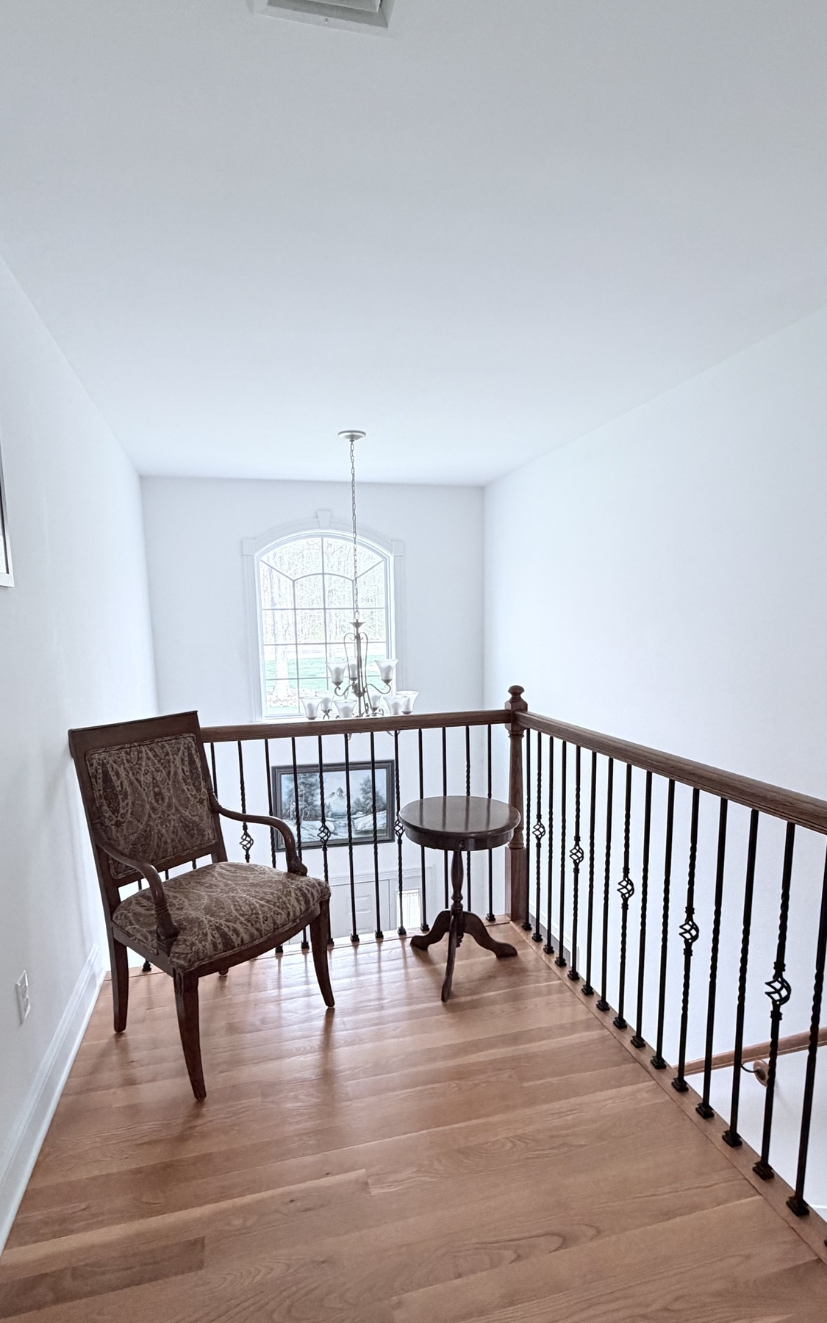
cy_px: 740
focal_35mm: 19
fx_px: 685
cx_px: 407
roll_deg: +1.0
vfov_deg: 87.6
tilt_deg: -9.5
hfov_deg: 62.2
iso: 250
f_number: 2.2
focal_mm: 2.22
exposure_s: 1/121
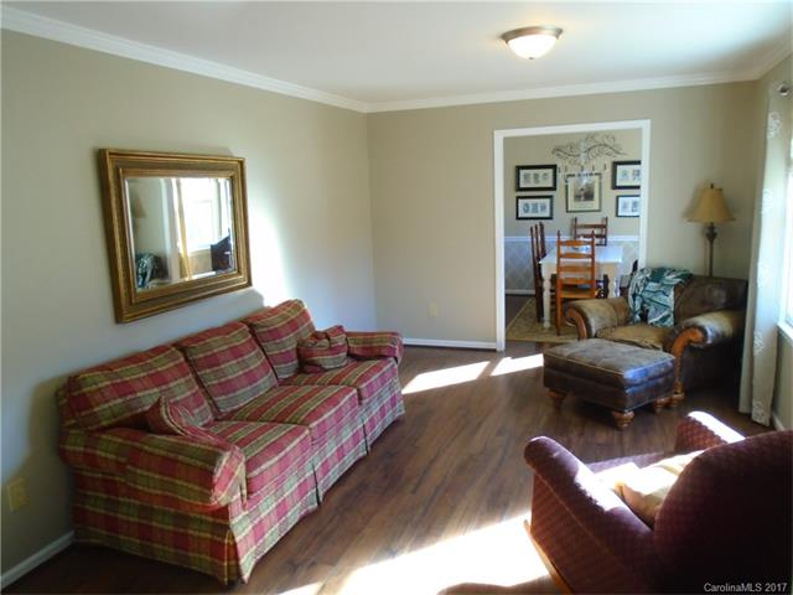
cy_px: 298
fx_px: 596
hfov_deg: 67.3
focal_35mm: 26
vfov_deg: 53.1
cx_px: 396
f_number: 3.2
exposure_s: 1/30
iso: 160
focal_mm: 4.6
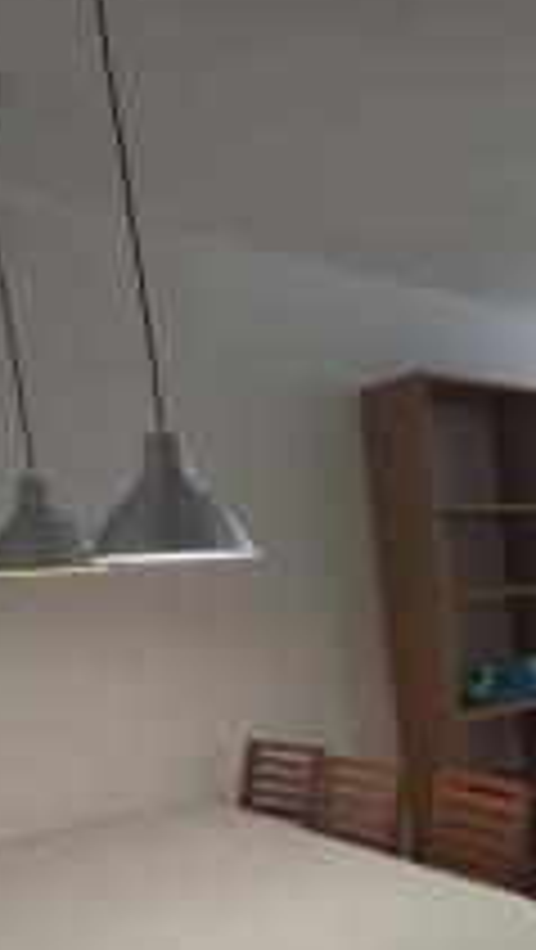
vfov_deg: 58.0
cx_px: 793
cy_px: 639
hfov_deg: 26.5
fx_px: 832
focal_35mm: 33
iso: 50
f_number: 2.2
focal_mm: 1.64
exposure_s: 1/60
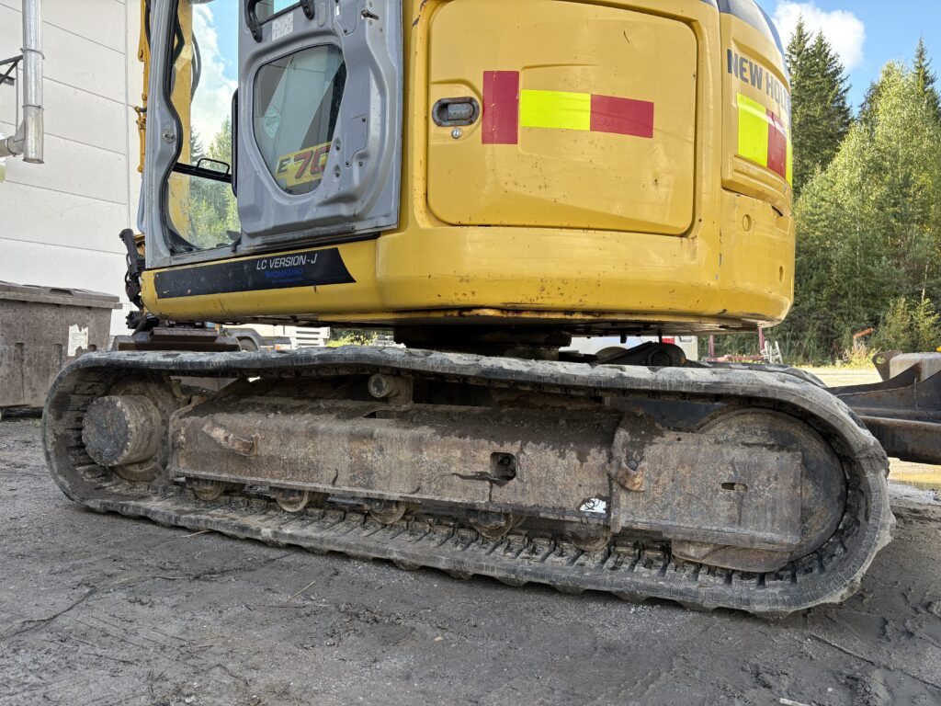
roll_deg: +1.0
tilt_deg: -1.7
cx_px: 470
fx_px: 707
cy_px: 353
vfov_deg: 53.1
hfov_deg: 67.3
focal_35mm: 26
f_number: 1.6
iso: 50
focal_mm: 5.96
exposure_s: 1/444
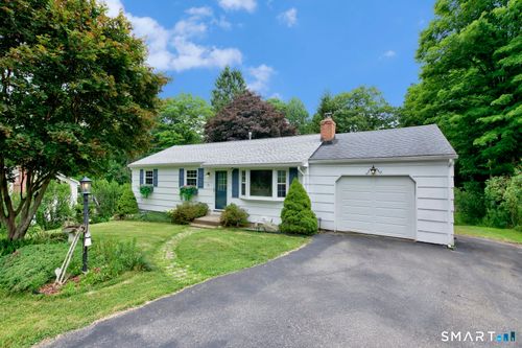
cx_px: 261
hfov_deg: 104.3
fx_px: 203
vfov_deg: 81.2
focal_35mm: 14
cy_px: 174
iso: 200
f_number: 8
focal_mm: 14
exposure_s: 1/400
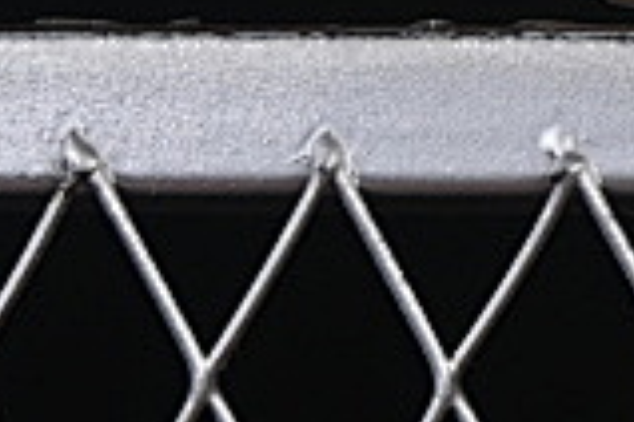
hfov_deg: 3.9
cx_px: 1942
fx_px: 8946
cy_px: -852
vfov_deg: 2.7
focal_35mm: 508
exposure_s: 1/80
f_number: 8
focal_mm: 50
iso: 160
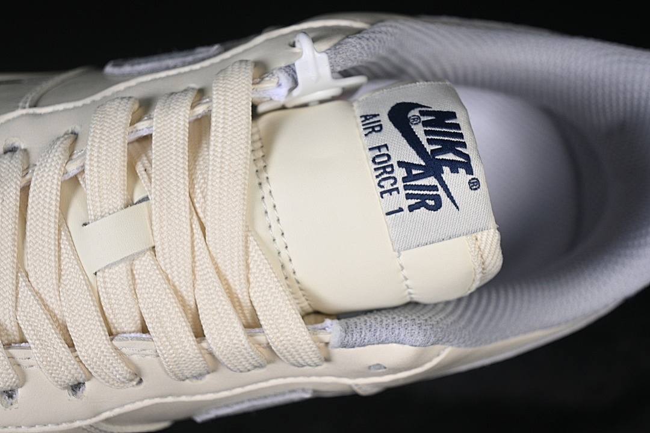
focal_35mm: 75
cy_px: 216
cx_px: 325
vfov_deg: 18.2
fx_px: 1354
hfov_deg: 27.0
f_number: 7.1
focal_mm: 50
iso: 160
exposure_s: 1/80
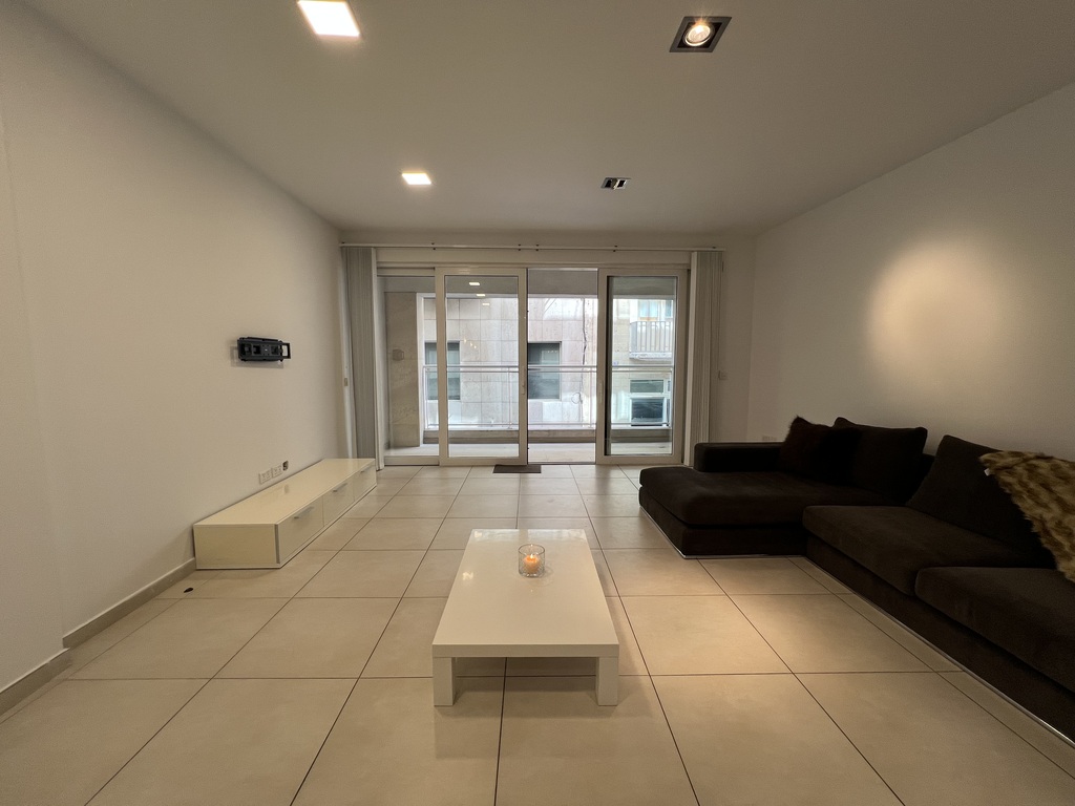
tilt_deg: -6.0
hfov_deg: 106.2
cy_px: 403
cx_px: 538
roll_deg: +0.0
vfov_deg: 89.9
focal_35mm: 13
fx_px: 404
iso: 64
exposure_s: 1/100
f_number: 1.8
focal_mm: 1.57
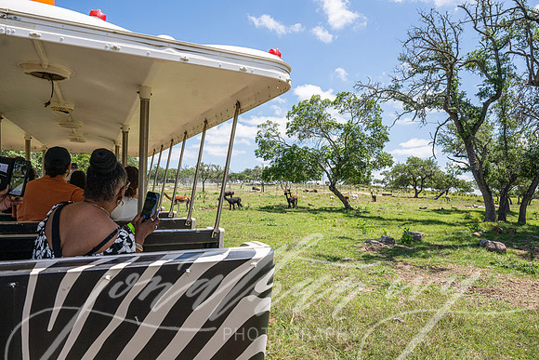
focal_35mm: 25
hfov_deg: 71.5
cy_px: 180
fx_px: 374
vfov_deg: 51.3
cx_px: 270
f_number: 5.6
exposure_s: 1/1600
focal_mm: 25
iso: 400
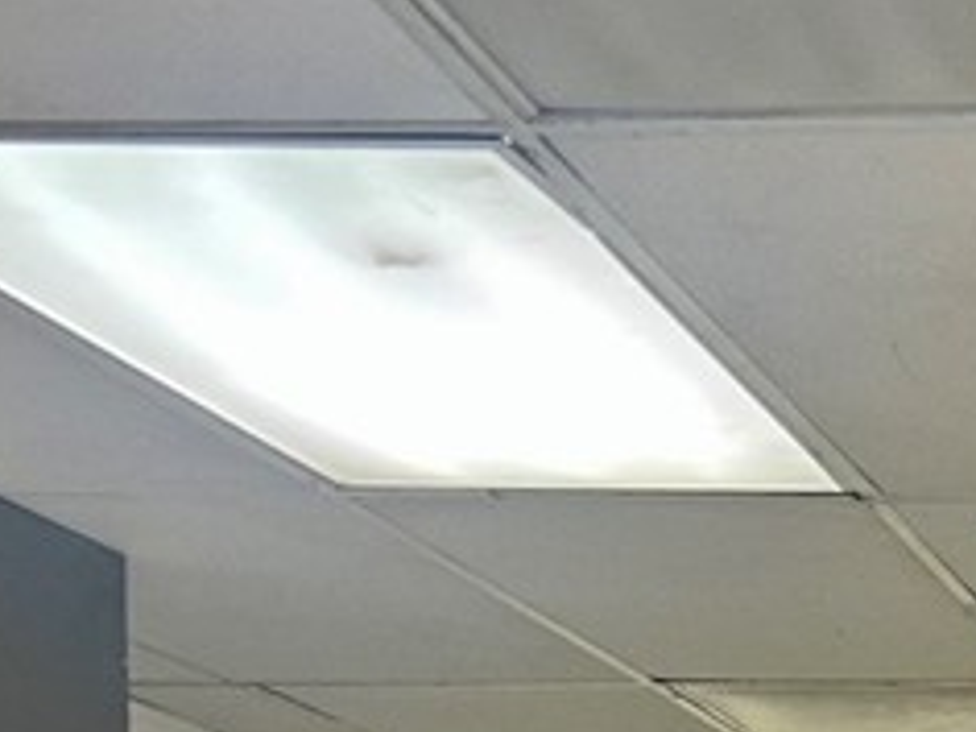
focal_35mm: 113
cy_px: 1241
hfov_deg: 15.7
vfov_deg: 12.2
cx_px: 1559
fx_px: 3186
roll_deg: +2.6
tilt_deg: +0.5
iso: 80
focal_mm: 5.7
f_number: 1.5
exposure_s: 1/60
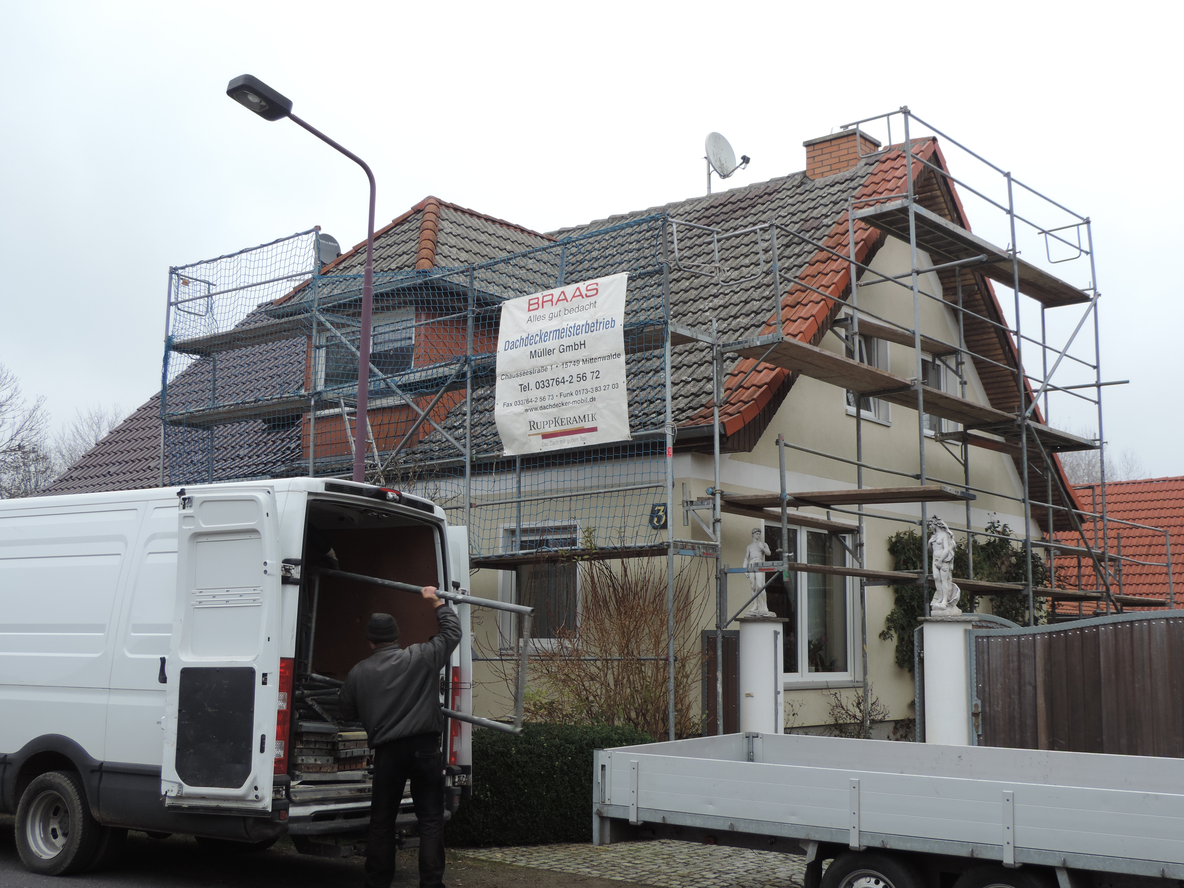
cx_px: 592
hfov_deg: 46.8
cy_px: 444
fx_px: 1368
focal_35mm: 40
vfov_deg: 36.0
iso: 80
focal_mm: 7.1
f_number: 3.3
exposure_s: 1/50
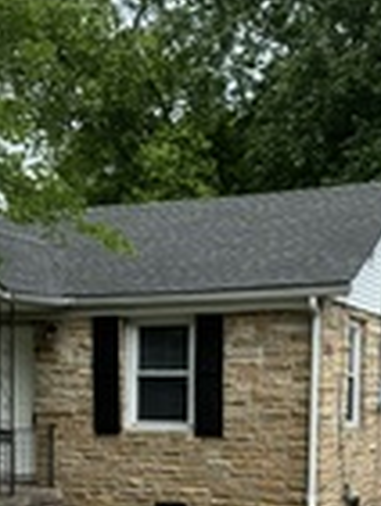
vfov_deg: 27.5
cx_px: 162
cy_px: 452
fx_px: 996
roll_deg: -0.1
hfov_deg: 21.6
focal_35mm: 68
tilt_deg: -3.7
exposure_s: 1/2959
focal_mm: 6.76
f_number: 1.78
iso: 80
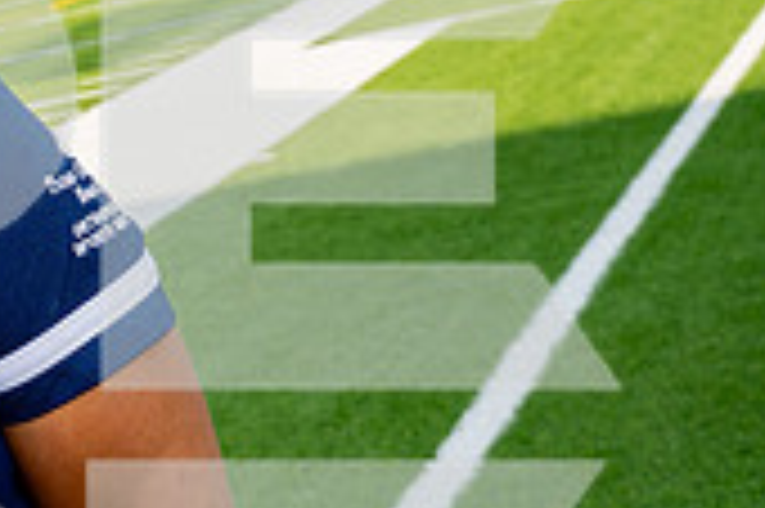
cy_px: 155
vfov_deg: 11.4
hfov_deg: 15.2
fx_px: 2547
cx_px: -526
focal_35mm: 120
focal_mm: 35
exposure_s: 1/250
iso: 100
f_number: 8
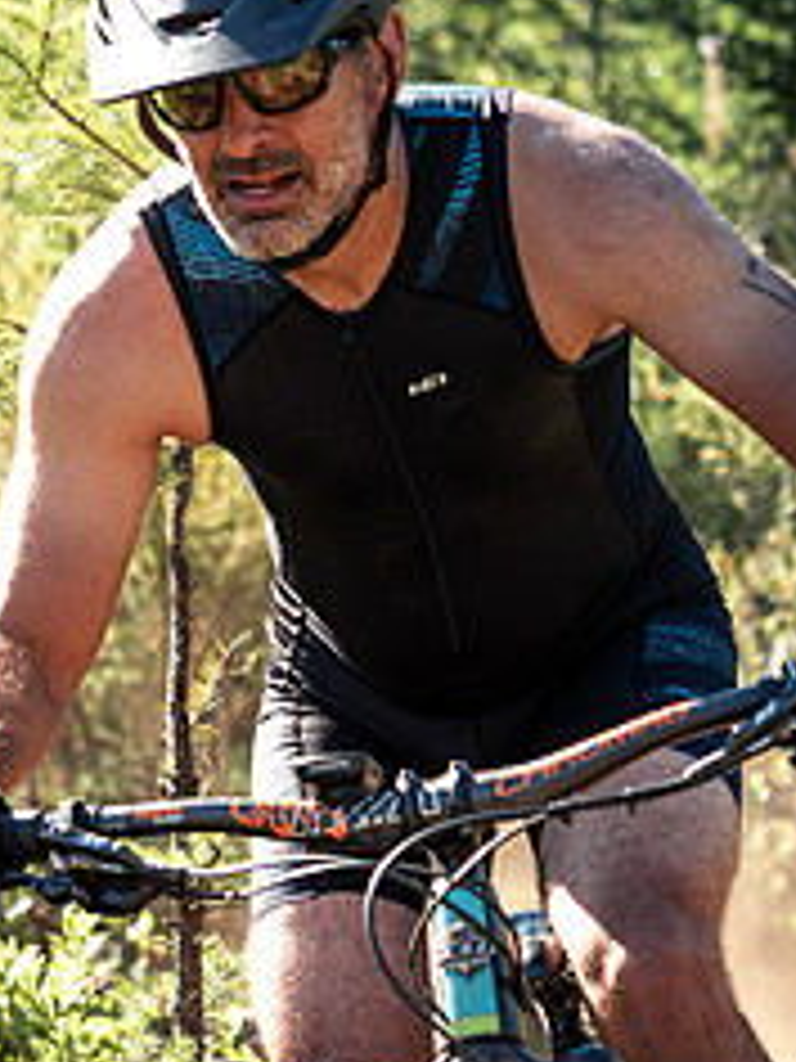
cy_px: 621
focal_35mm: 198
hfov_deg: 7.5
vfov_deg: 10.0
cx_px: 268
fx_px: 6071
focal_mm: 52
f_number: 2.8
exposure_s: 1/1000
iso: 320
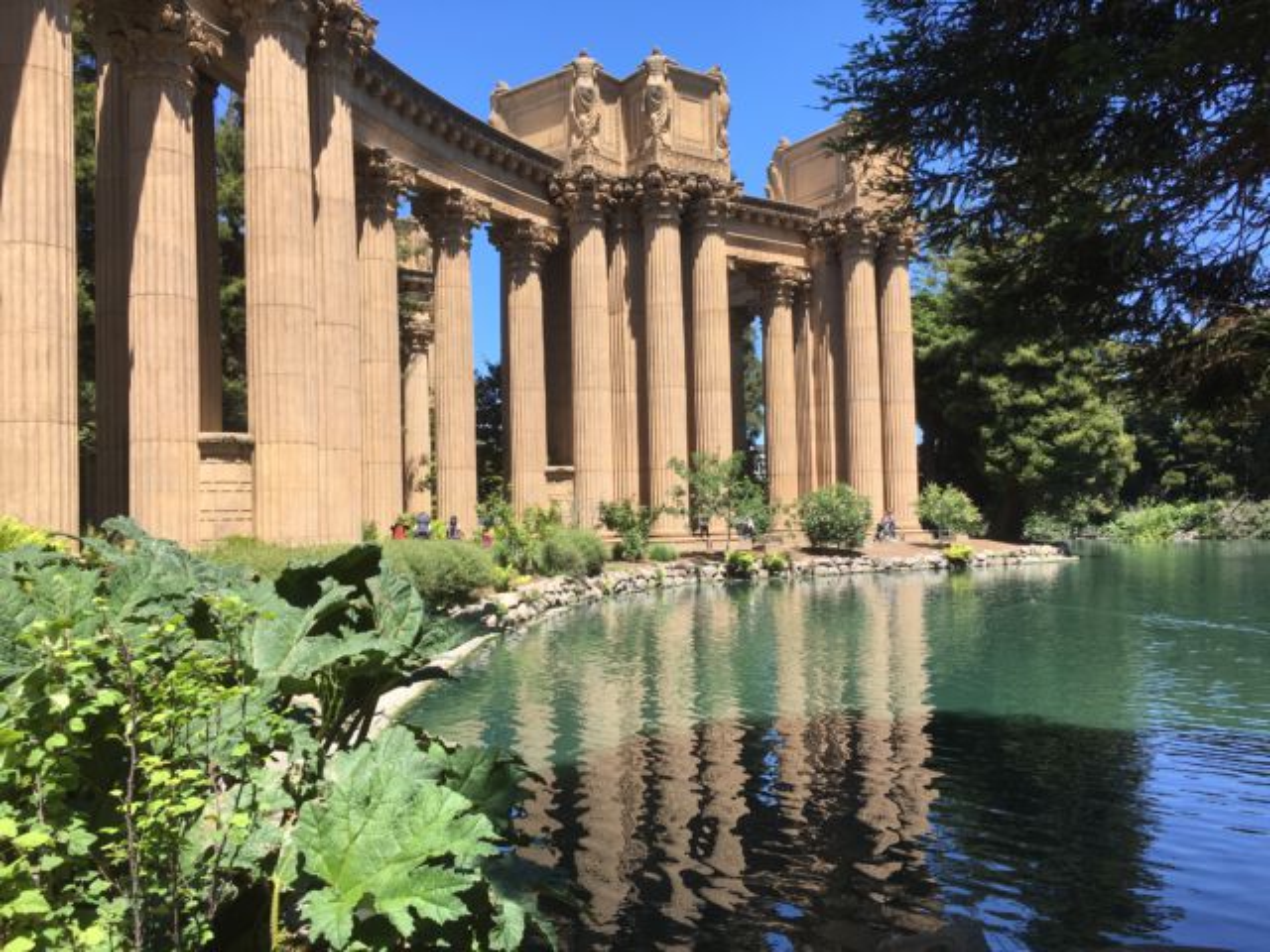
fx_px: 1064
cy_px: 476
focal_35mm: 29
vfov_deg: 48.2
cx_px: 635
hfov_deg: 61.7
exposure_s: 1/718
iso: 25
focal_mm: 4.15
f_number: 2.2
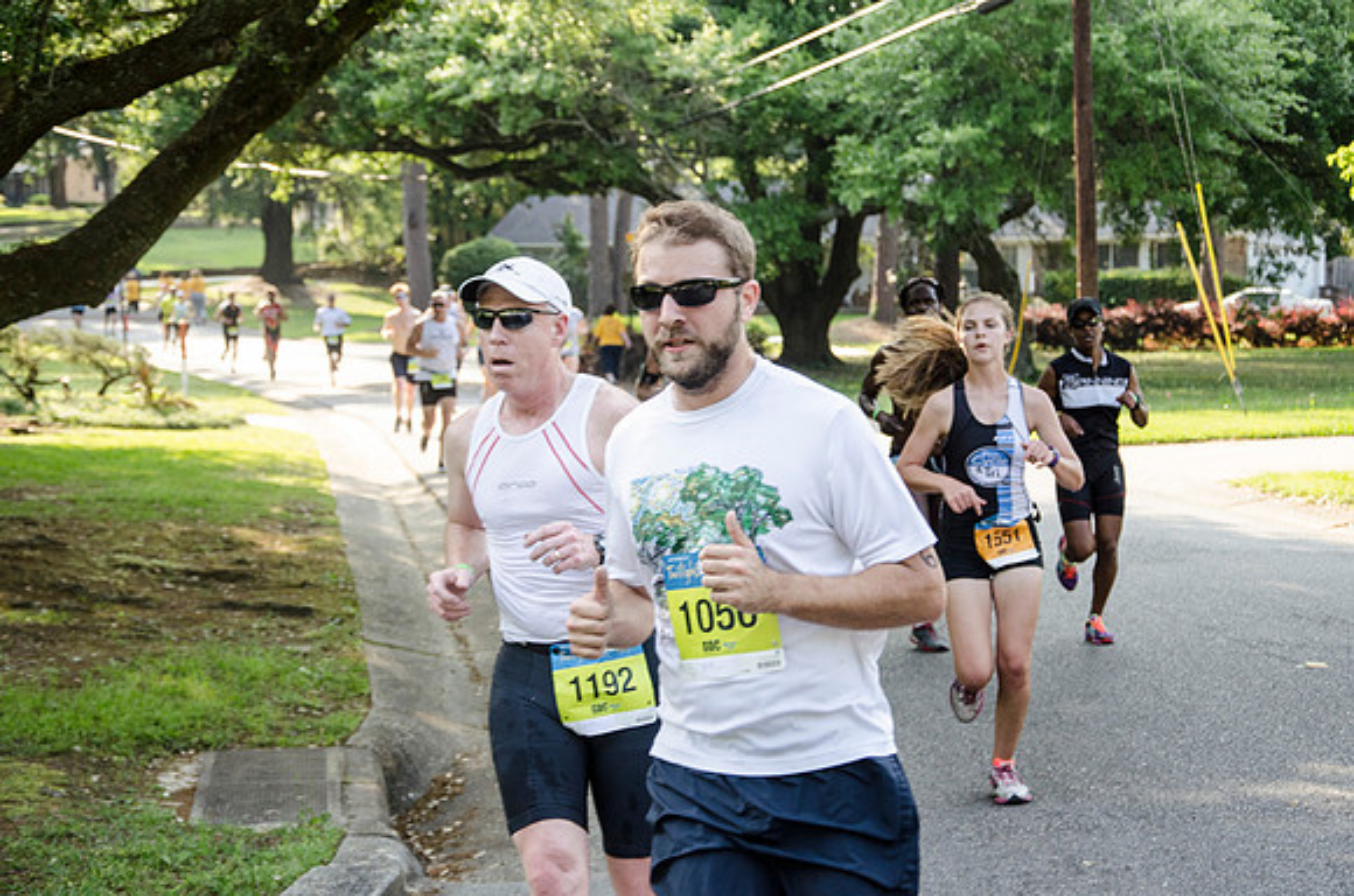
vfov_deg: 17.4
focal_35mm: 78
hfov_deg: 26.0
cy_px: 448
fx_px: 2927
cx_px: 677
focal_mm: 52
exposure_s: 1/640
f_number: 5
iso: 800
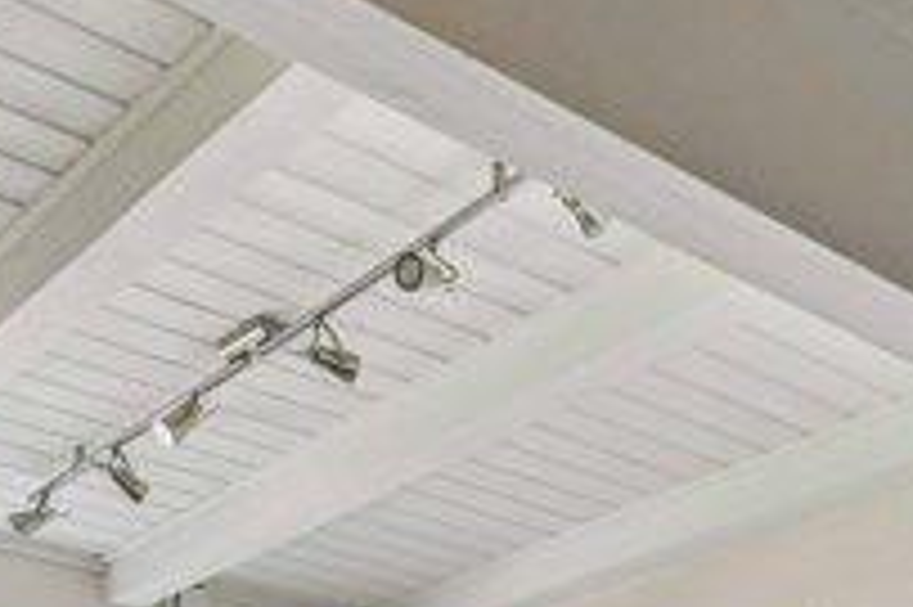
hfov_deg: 31.9
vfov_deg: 17.6
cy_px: 1077
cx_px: 513
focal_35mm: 63
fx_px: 1596
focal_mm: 16
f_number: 4
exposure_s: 1/160
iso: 1600
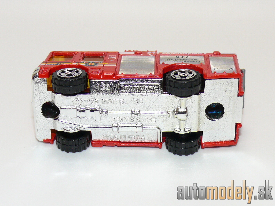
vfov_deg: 16.6
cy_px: 103
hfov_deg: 22.0
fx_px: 707
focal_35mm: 89
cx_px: 138
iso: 100
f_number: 4
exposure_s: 1/30
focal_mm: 12.5
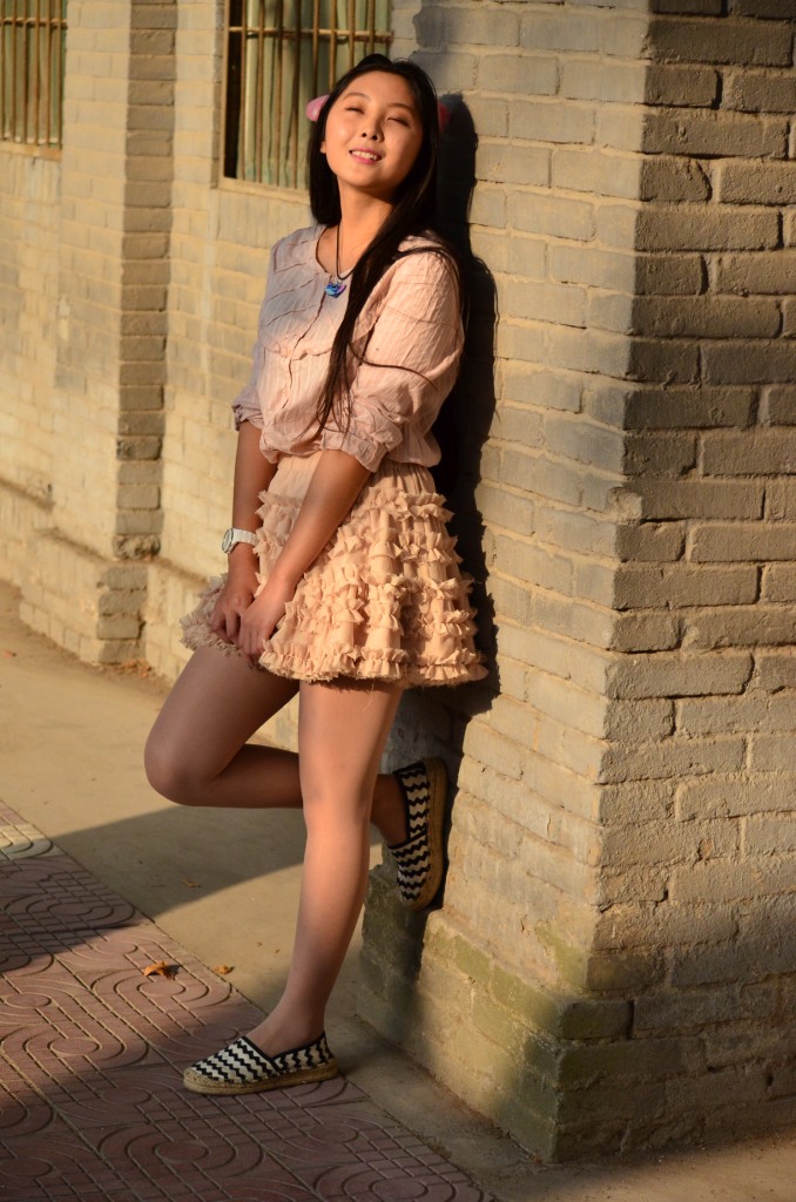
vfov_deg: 24.7
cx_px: 398
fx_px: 2749
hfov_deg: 16.5
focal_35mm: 82
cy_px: 601
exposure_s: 1/1600
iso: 1000
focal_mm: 55
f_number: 4.5
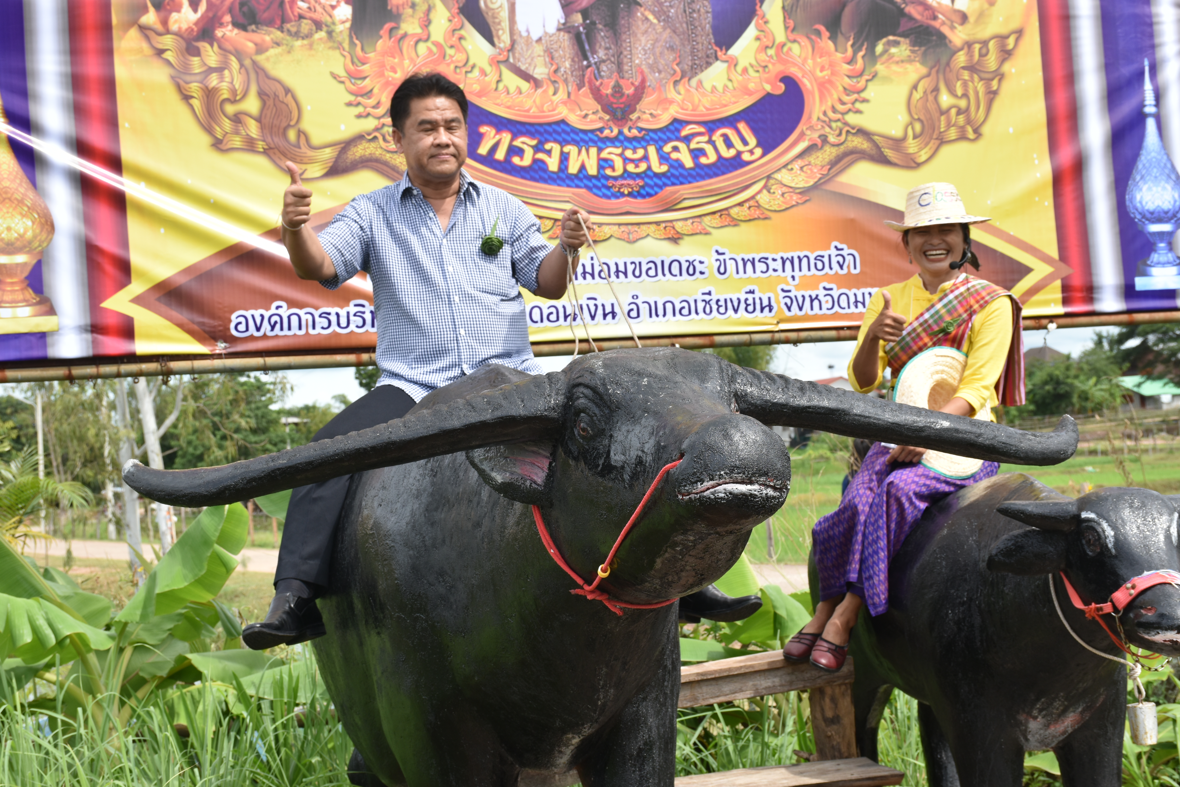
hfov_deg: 33.4
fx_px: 1967
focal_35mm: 60
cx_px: 590
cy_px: 394
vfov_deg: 22.6
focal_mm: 40
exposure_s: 1/250
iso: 200
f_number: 8
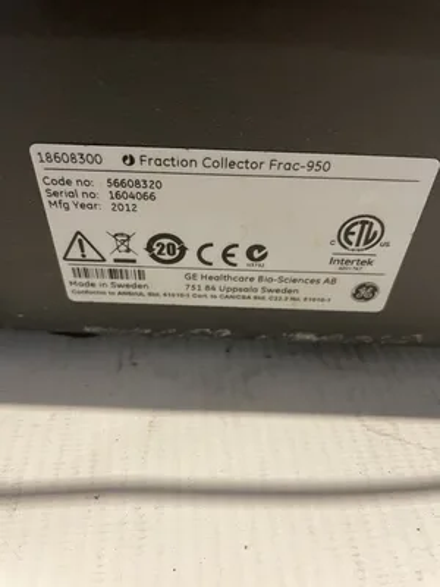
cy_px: 294
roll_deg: -4.0
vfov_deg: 67.3
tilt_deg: -38.6
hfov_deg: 53.1
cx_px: 220
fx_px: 441
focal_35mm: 26
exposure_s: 1/60
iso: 500
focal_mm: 4.2
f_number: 1.6
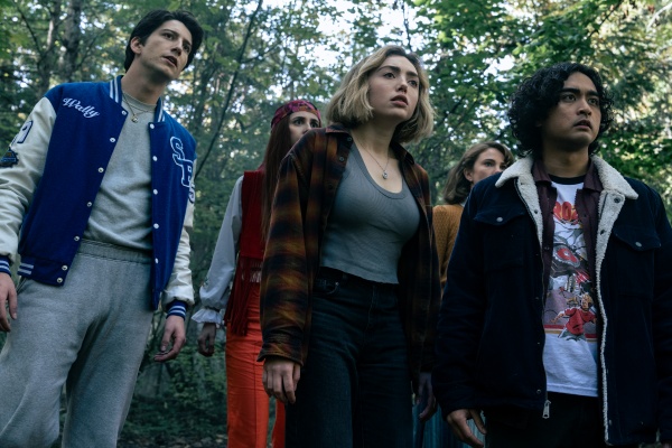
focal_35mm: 41
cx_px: 336
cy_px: 224
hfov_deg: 47.4
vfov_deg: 32.6
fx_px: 765
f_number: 5.6
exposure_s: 1/125
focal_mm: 41
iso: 1600
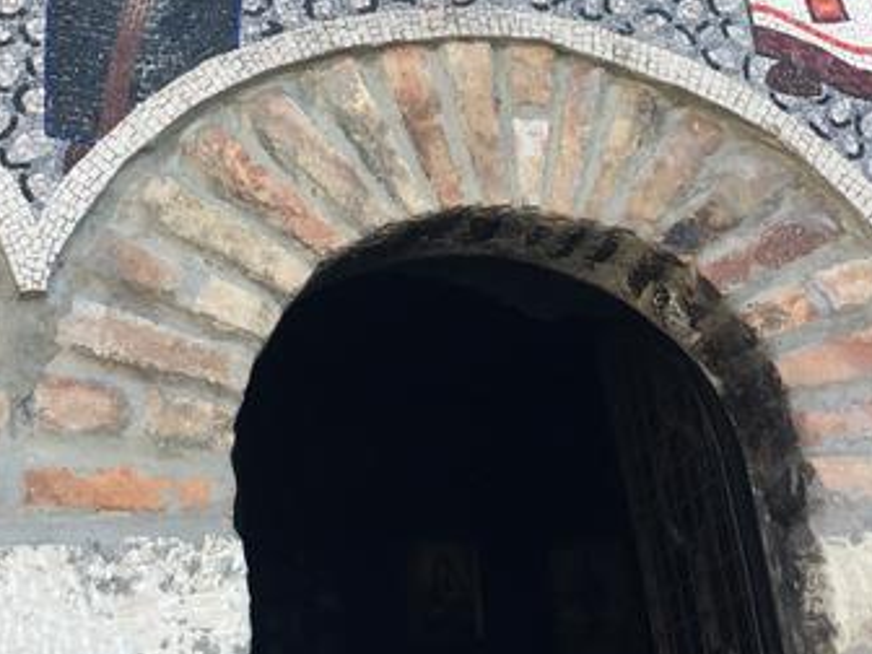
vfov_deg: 20.5
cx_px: 324
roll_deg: +5.9
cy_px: -21
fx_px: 1738
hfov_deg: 28.1
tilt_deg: +28.0
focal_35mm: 69
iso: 25
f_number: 2.2
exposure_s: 1/281
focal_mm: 4.15
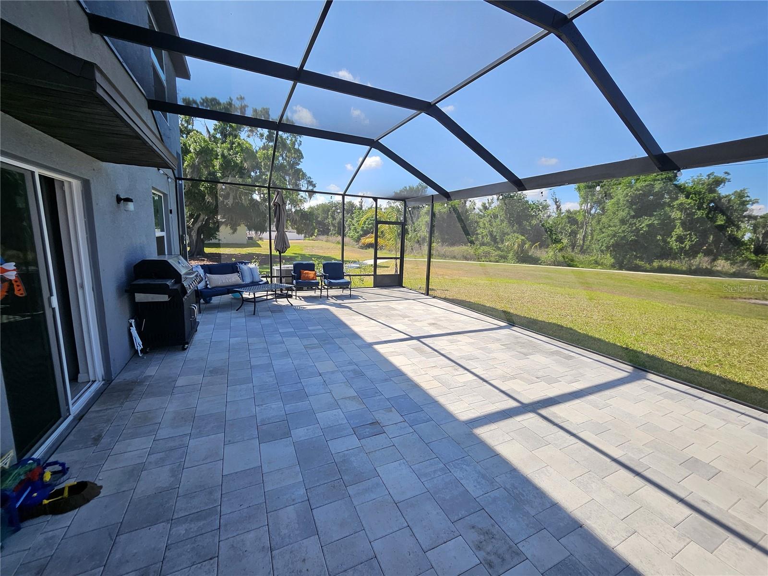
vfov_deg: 89.9
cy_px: 288
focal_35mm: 13
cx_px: 384
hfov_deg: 106.2
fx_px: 288
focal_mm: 1.7
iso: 32
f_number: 2.2
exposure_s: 1/449
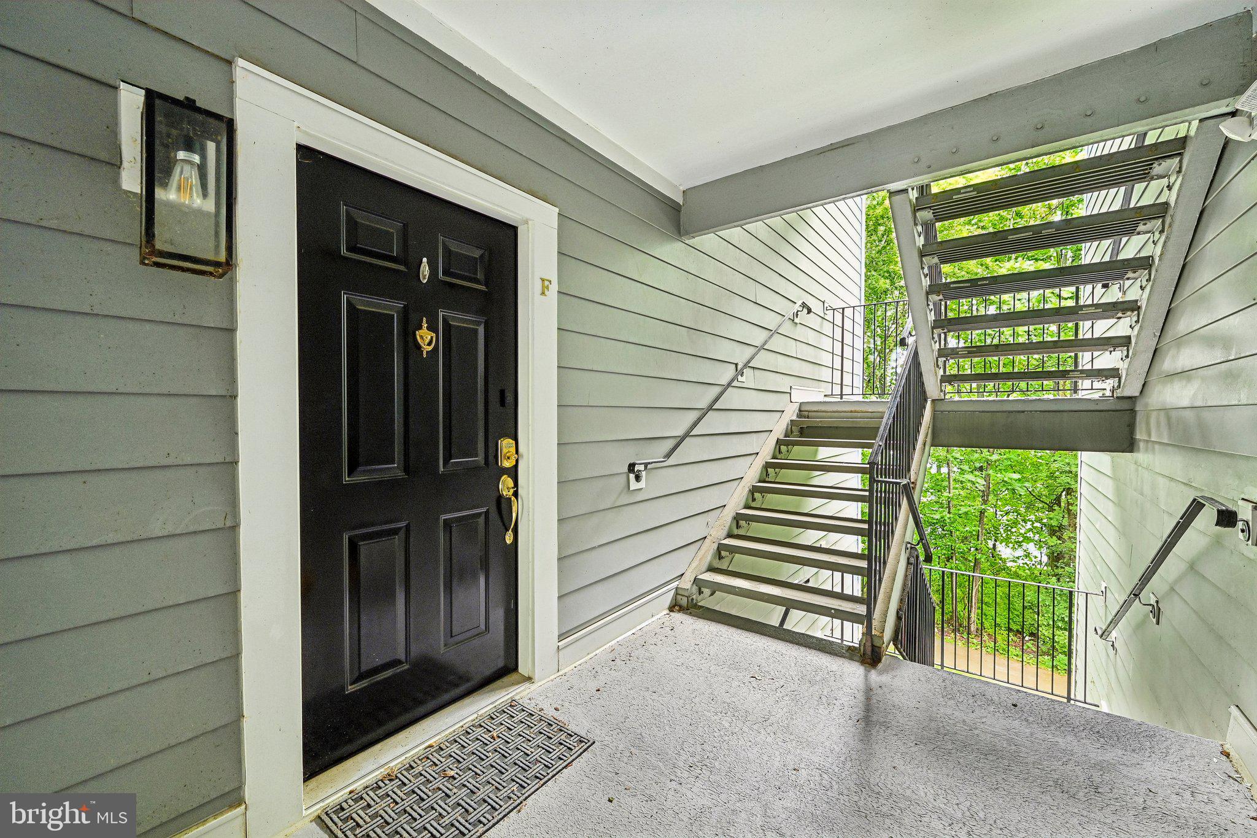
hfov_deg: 104.3
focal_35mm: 14
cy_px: 419
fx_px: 489
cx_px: 628
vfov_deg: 81.2
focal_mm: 14
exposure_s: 1/8
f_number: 8
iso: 400
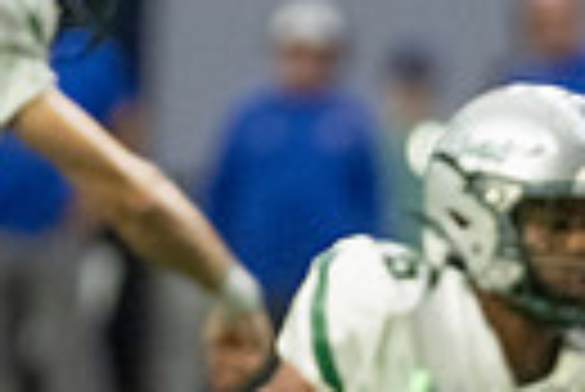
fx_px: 17976
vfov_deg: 1.2
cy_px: 501
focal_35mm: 1105
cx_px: 532
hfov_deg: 1.9
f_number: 2.8
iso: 5000
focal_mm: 198
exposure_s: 1/1000
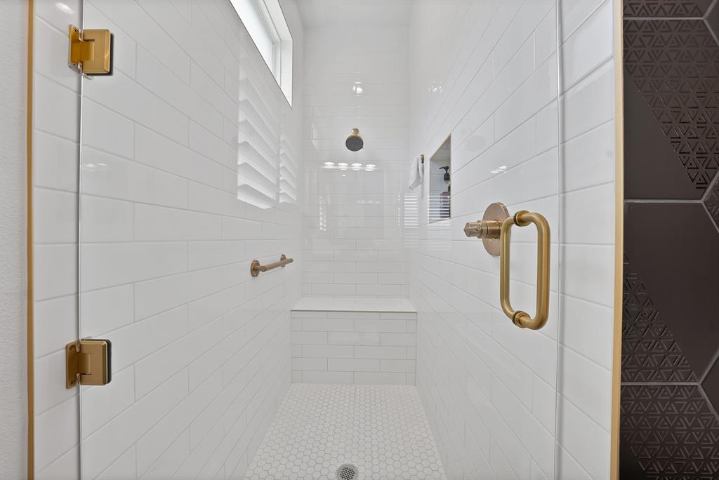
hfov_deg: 112.6
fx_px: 240
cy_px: 240
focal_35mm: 12
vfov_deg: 90.1
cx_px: 360
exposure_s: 1/6
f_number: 9
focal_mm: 12
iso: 640
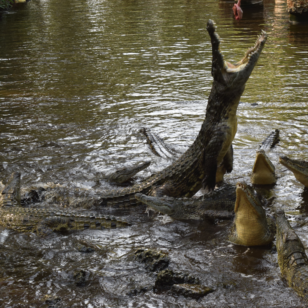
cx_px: 230
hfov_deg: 16.4
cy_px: 154
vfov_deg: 16.5
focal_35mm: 106
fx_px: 1063
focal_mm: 55
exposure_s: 1/200
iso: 800
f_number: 6.3
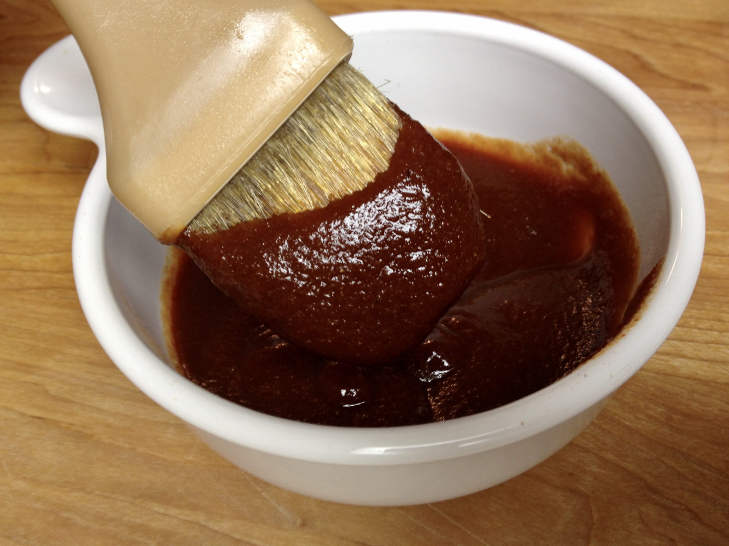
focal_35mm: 36
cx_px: 355
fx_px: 758
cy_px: 266
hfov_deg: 51.3
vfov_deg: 39.7
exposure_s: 1/20
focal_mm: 4.28
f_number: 2.4
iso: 50
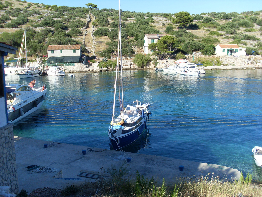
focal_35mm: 38
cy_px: 98
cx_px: 131
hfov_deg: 49.0
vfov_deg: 37.7
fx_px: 288
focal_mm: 6.3
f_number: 7.7
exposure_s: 1/180
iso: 80
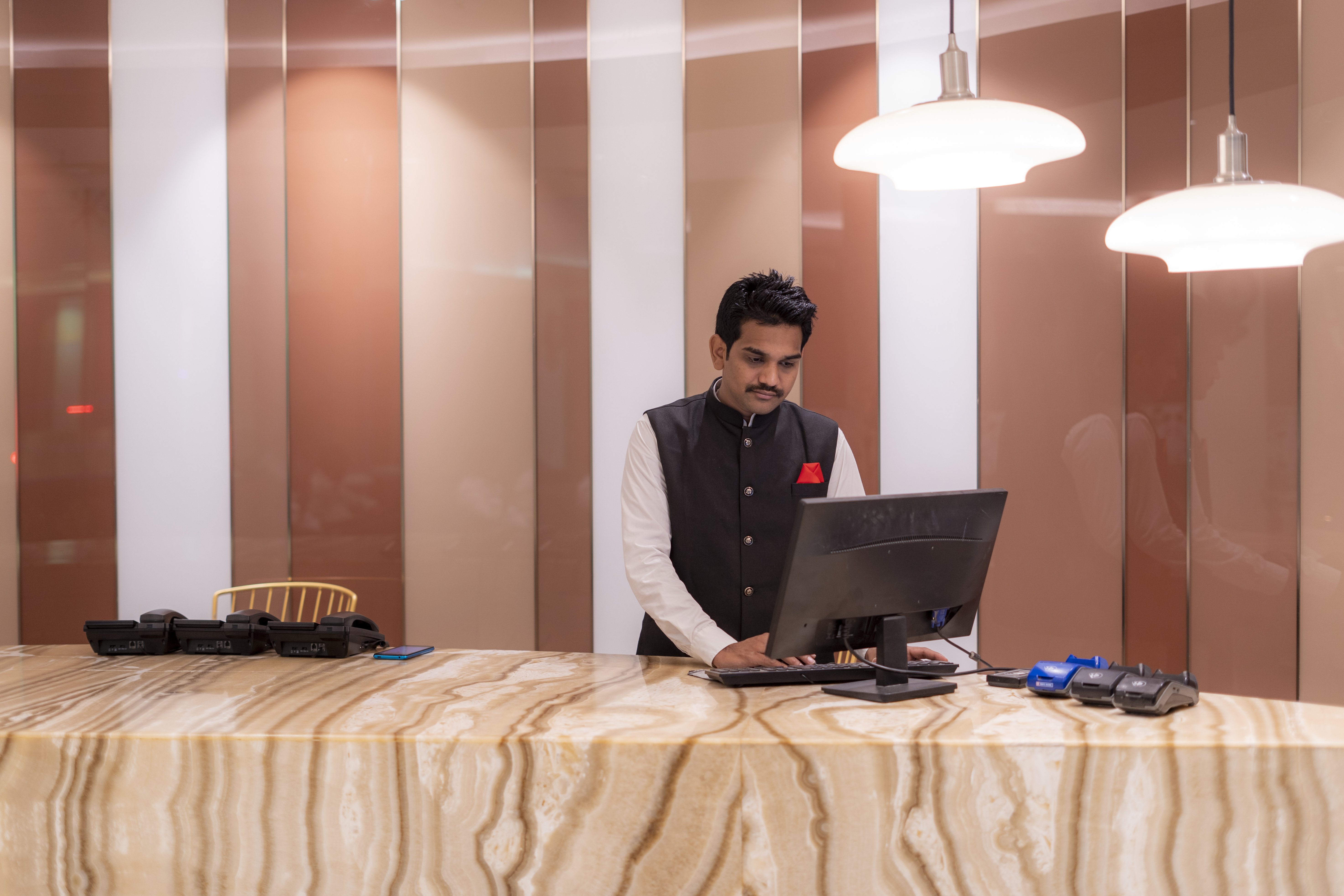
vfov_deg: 27.0
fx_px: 1867
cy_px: 448
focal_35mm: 50
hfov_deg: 39.6
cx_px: 672
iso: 400
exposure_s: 1/80
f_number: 2.2
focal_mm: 50
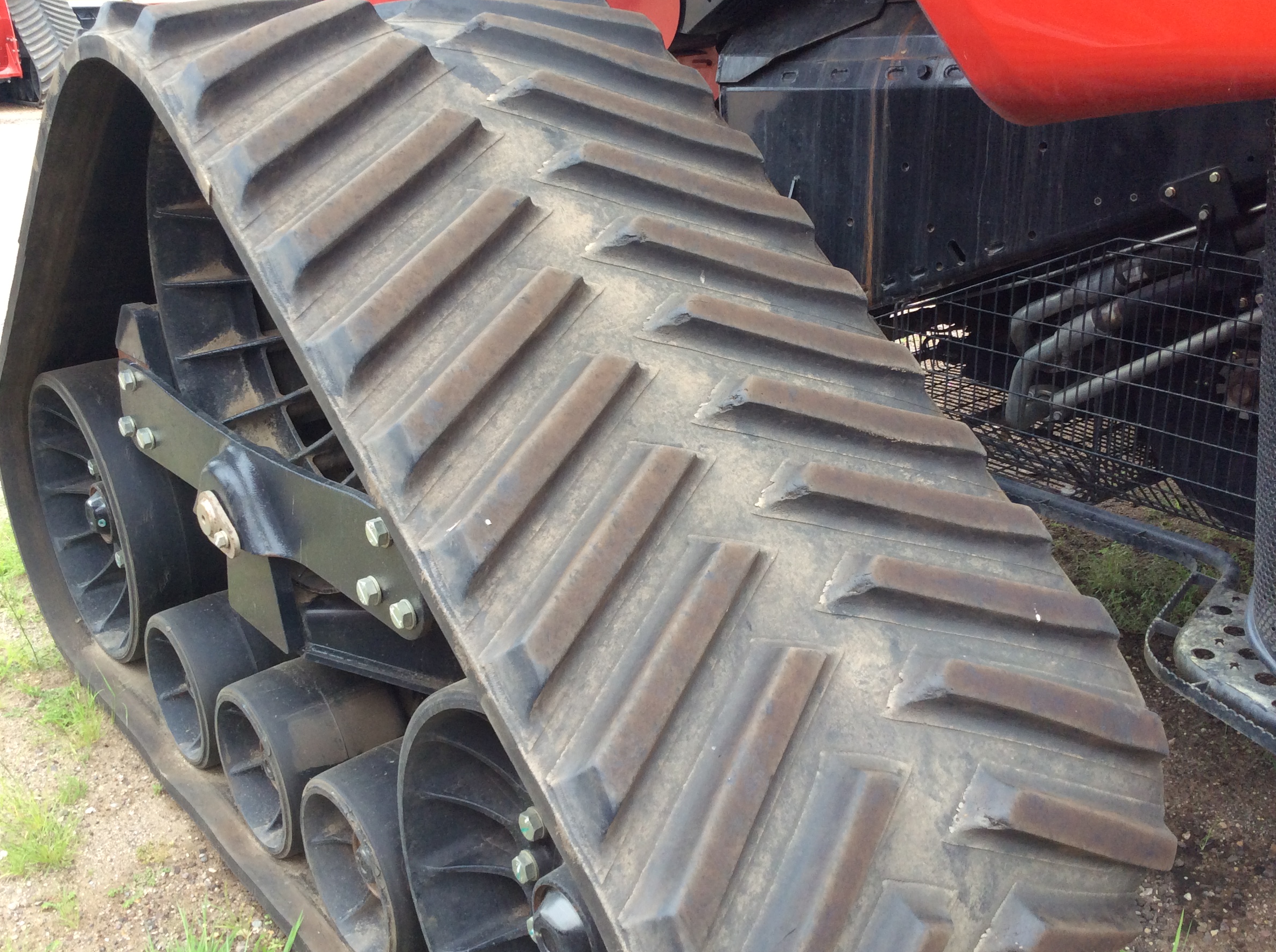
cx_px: 641
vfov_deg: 40.6
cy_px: 438
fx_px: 1288
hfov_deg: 52.7
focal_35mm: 35
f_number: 2.4
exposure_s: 1/120
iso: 50
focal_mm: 3.3
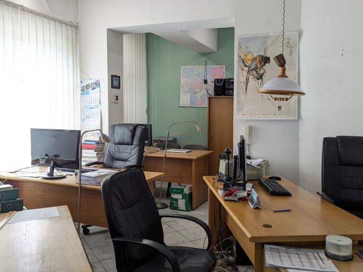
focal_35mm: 24
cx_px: 182
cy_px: 136
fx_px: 252
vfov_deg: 56.8
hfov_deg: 71.6
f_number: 1.85
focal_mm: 6.81
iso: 260
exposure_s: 1/90
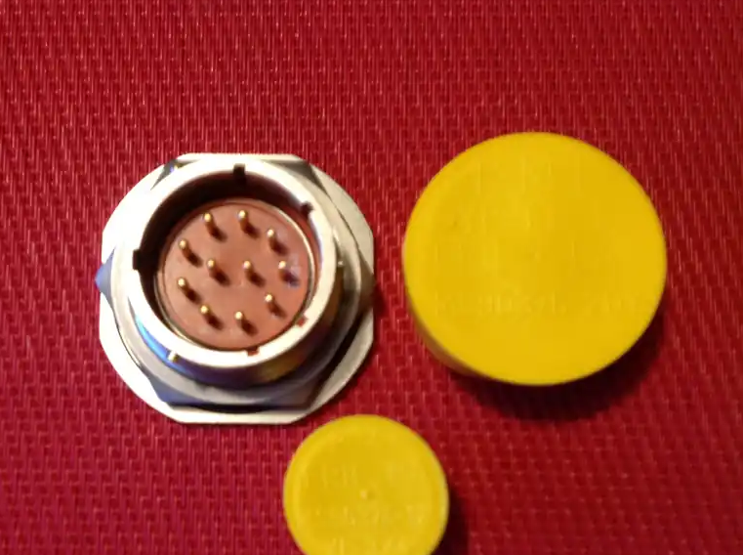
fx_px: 986
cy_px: 344
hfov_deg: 40.9
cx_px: 260
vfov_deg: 31.3
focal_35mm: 46
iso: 100
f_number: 2.4
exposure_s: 1/15
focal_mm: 4.28
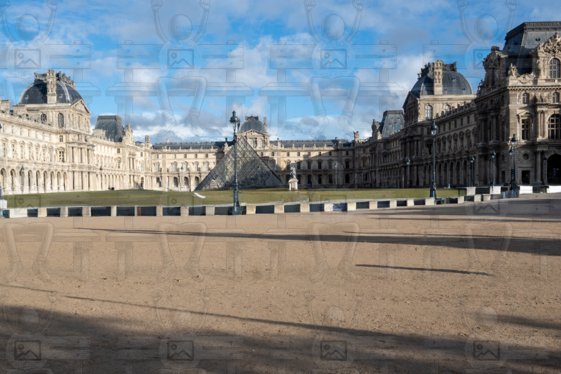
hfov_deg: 53.1
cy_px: 202
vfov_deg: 36.8
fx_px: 561
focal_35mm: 36
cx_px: 256
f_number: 8
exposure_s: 1/400
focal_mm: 22
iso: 200
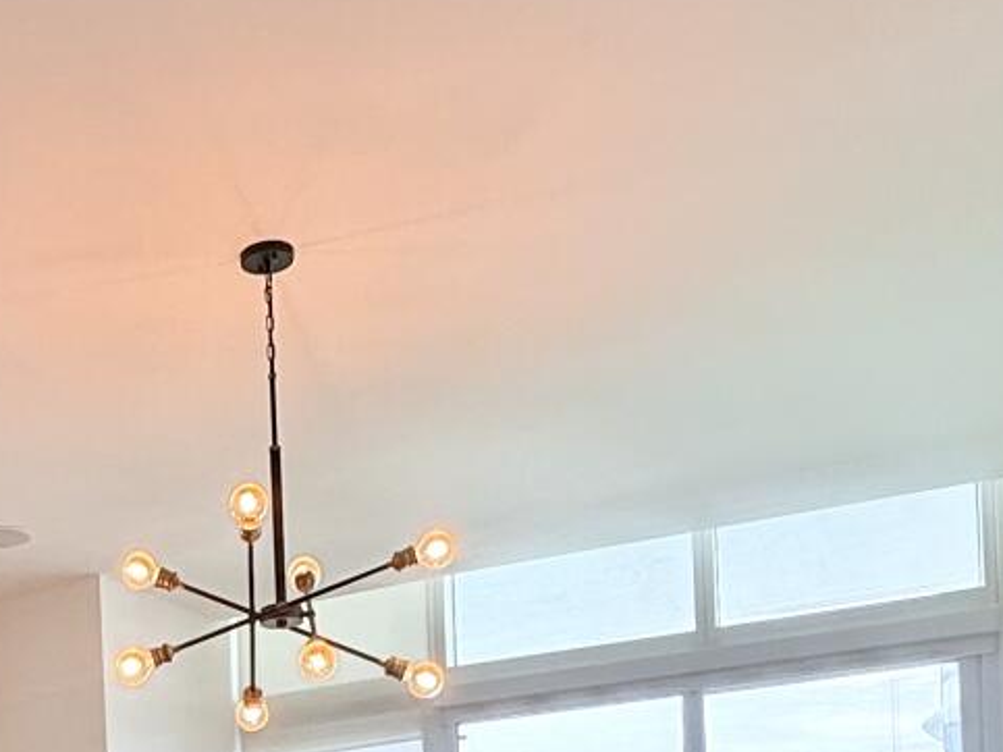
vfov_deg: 21.4
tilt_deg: -0.5
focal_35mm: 58
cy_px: 1116
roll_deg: +1.7
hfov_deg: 31.1
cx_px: 31
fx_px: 1680
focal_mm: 2.22
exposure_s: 1/120
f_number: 2.2
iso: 80
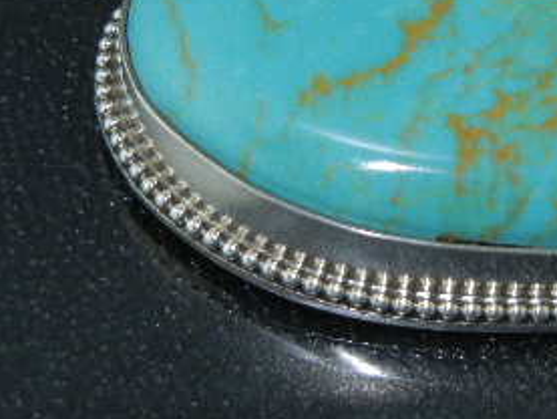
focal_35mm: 157
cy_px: 85
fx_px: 2527
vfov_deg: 9.4
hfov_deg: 12.5
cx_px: 481
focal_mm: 12.2
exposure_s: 1/30
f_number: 4.1
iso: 200
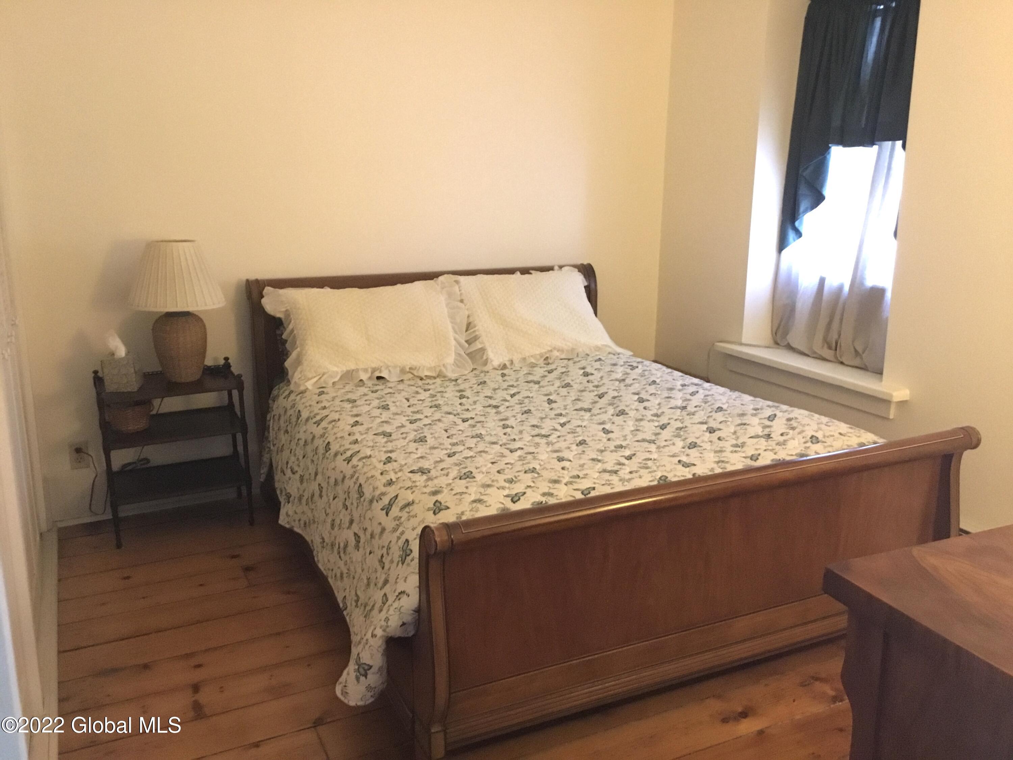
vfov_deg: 45.4
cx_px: 506
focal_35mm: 31
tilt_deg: -12.9
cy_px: 380
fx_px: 907
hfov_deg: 58.4
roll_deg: +0.1
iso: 500
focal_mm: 3.3
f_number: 2.4
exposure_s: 1/15
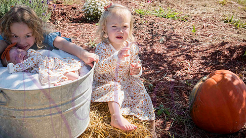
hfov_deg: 32.3
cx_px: 100
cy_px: 52
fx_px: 424
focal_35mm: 65
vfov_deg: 18.5
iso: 400
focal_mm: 52
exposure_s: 1/320
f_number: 11
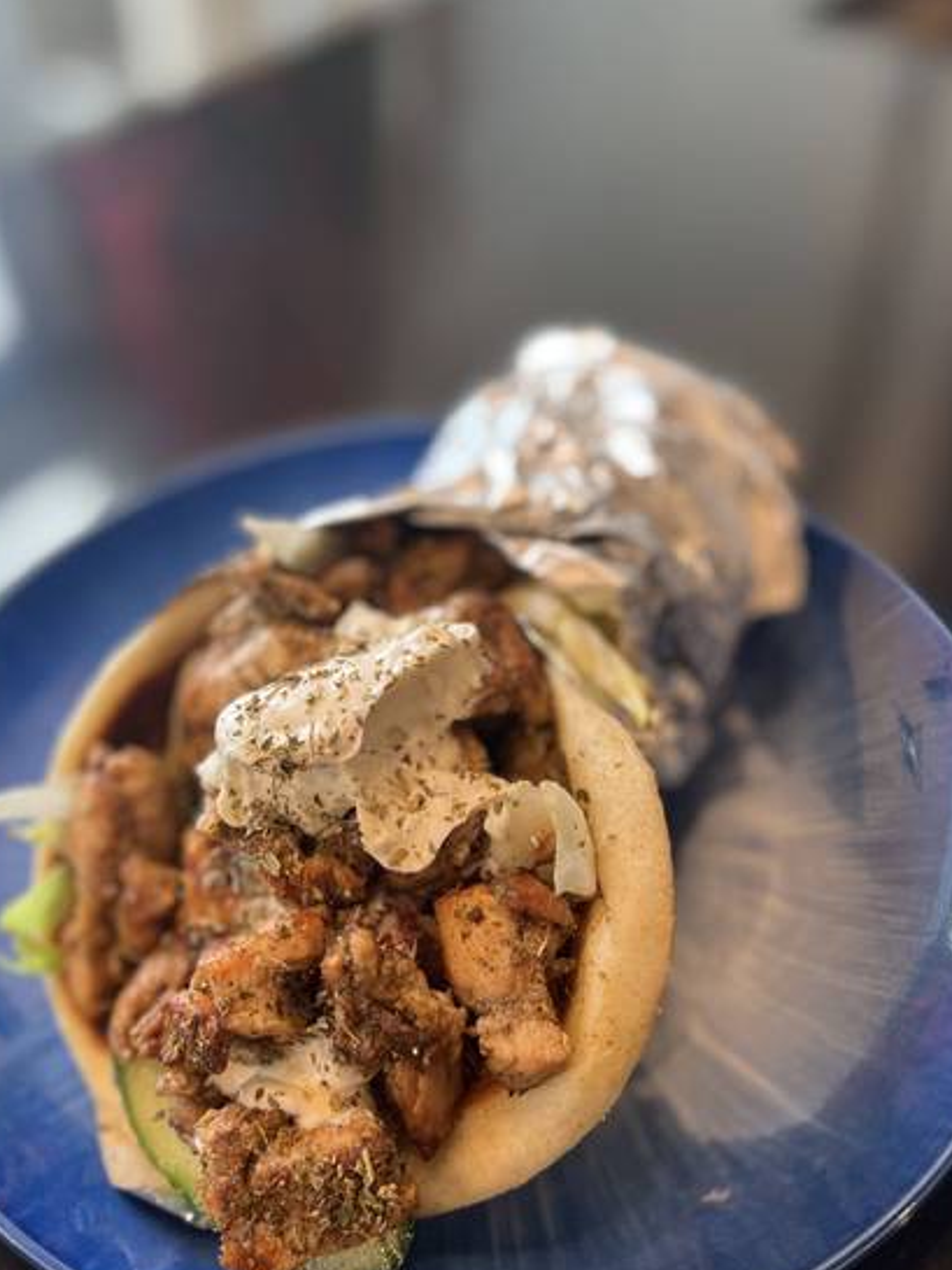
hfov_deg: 40.7
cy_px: 621
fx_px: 1283
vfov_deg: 52.6
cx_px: 461
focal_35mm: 35
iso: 64
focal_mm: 5.7
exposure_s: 1/60
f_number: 1.5
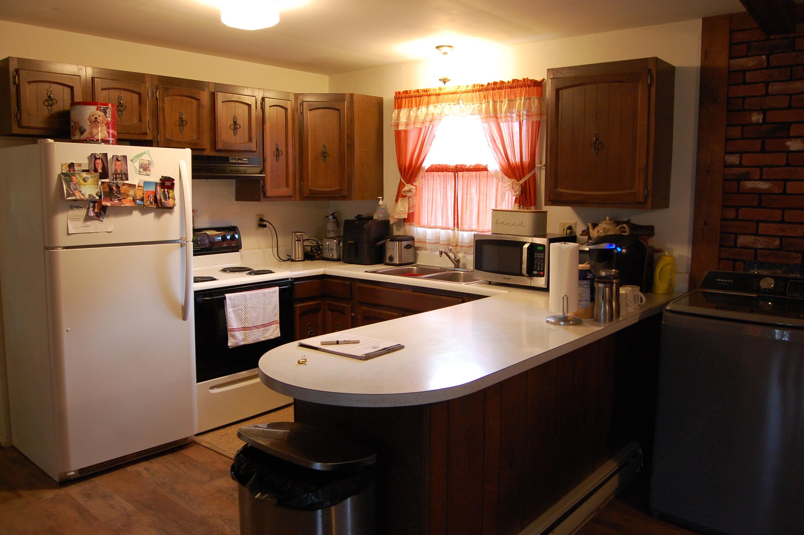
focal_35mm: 27
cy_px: 268
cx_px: 402
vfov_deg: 47.8
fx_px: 602
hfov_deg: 67.4
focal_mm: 18
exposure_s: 1/10
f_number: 6.3
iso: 800
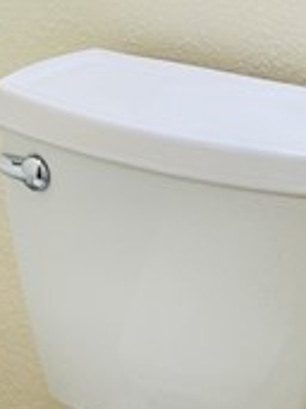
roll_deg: -2.5
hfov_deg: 10.3
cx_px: 163
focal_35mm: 144
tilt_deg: +1.1
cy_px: -459
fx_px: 1699
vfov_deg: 11.9
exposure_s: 1/174
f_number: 1.78
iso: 64
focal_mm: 6.86
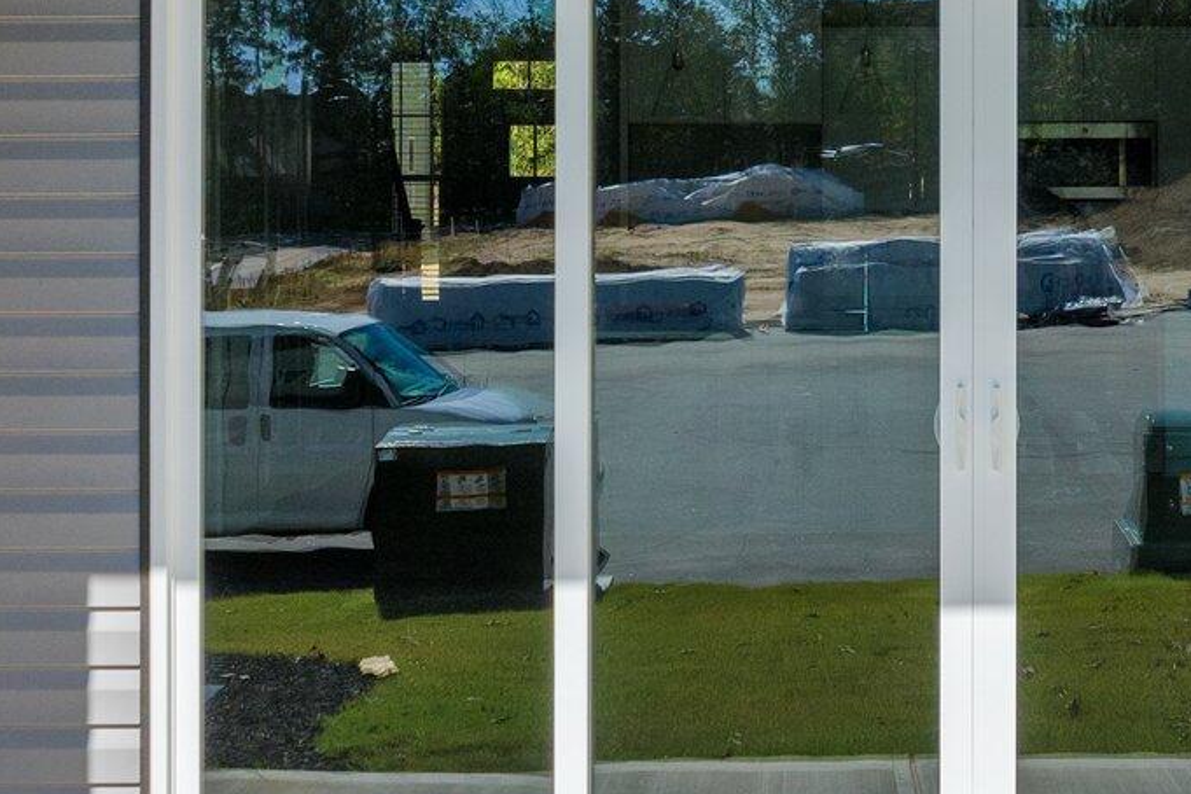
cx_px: 890
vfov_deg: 18.0
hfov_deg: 26.7
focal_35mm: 75
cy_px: 151
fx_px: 2481
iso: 200
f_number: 2.8
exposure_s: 1/800
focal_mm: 12.29
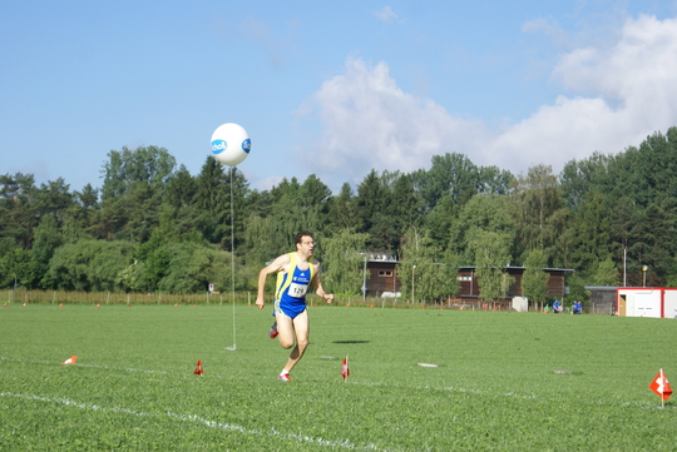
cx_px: 338
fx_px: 1976
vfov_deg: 13.1
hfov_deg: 19.4
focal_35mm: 105
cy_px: 226
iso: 100
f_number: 5.6
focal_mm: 70
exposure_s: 1/500
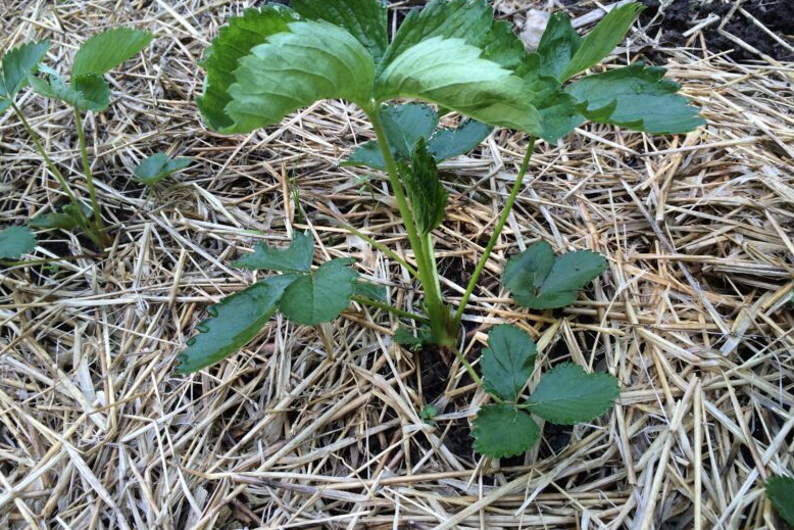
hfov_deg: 60.3
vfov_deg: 42.3
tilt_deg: -47.5
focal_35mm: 31
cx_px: 388
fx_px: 684
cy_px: 234
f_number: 2.2
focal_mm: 4.15
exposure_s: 1/120
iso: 32
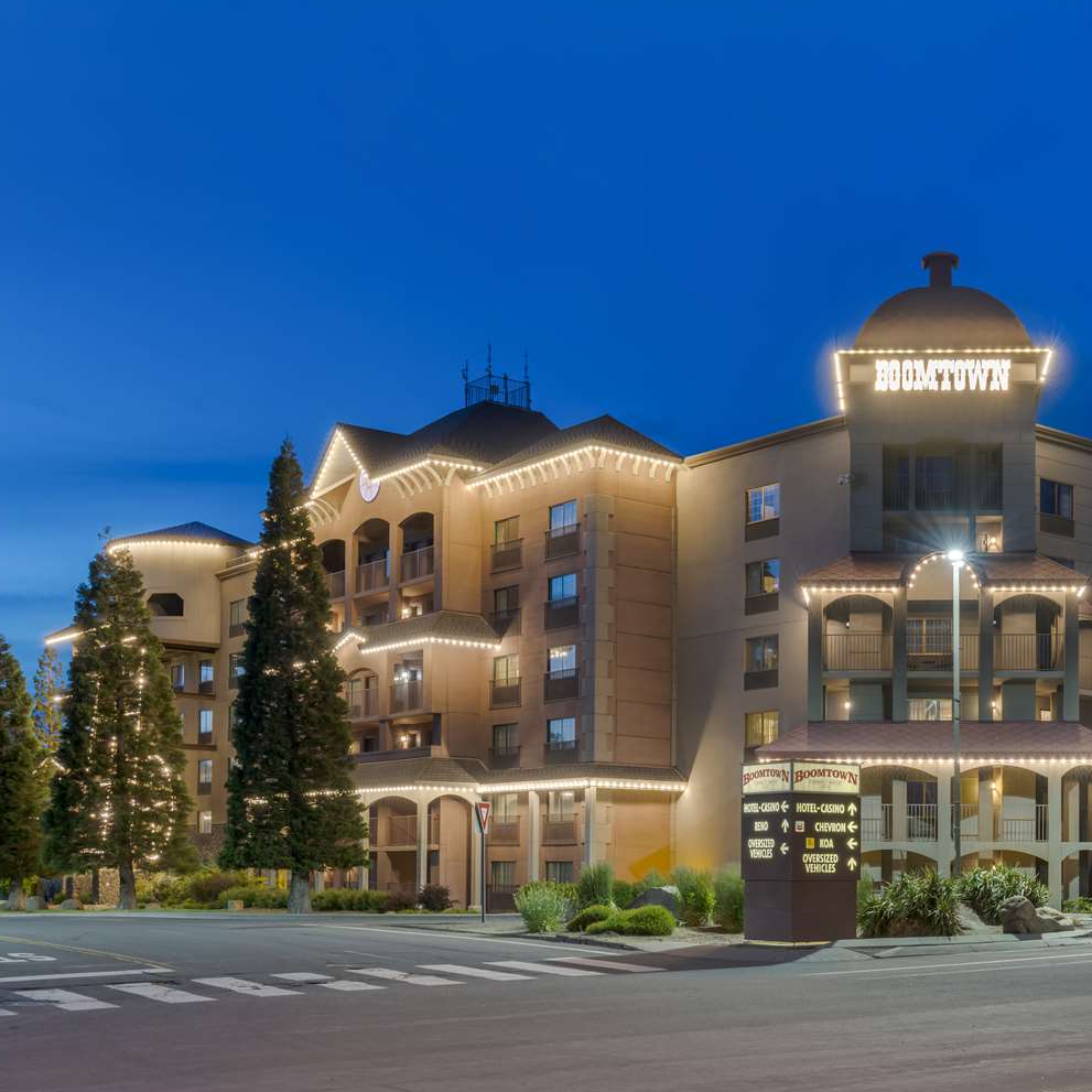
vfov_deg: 37.6
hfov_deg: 36.8
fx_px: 1606
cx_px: 800
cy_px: 543
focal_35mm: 45
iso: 400
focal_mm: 35
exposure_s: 1/2
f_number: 11
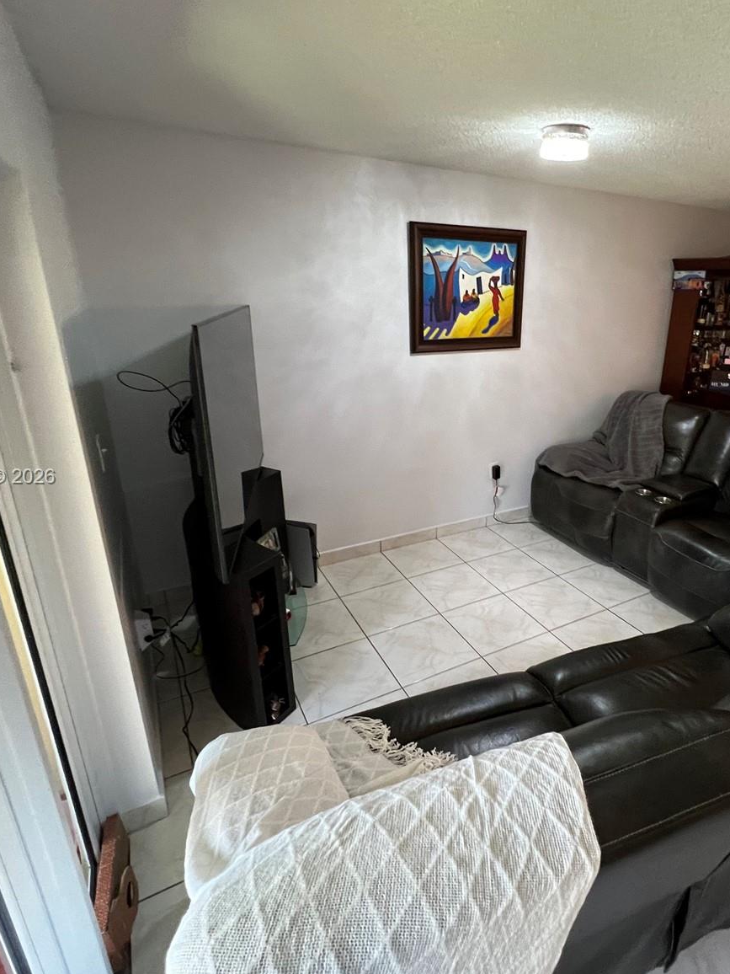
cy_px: 478
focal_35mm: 18
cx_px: 466
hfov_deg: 70.2
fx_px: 506
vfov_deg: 87.7
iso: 320
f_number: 1.8
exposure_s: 1/60
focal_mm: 1.57
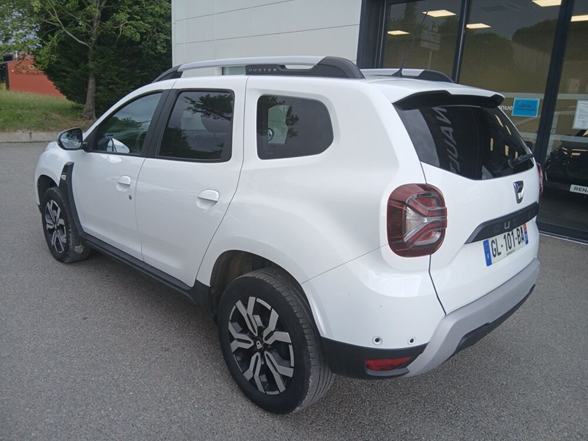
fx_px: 442
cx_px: 294
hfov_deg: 67.3
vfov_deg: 53.1
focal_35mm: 26
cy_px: 220
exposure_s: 1/100
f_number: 1.8
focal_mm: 3.98
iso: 32
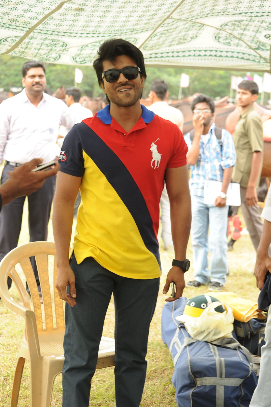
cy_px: 204
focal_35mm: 70
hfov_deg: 19.4
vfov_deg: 28.9
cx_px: 136
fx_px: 791
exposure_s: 1/125
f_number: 6.3
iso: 400
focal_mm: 70
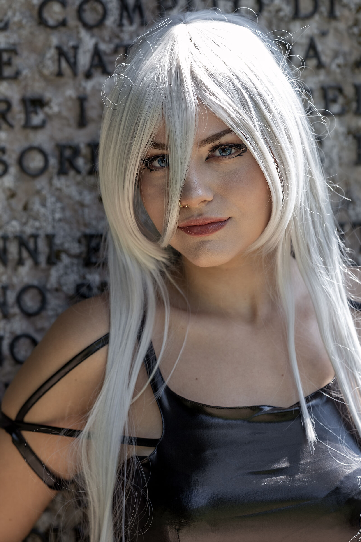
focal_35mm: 300
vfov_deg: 6.9
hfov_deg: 4.6
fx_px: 4512
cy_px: 271
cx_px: 180
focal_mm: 200
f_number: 2.8
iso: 125
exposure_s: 1/300
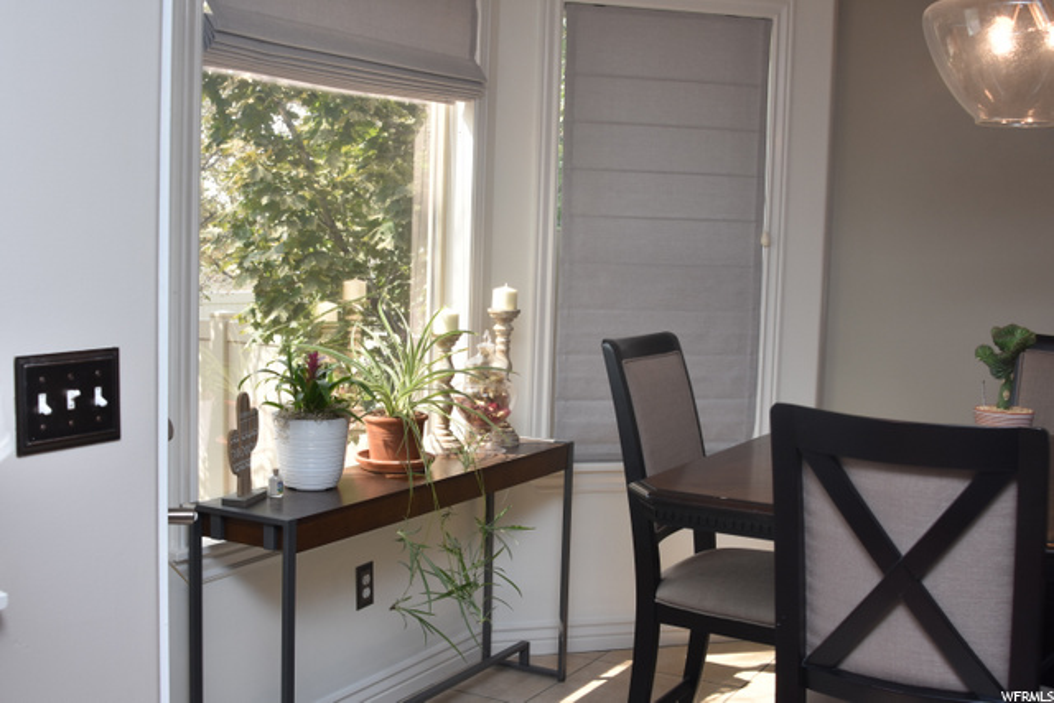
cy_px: 352
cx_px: 527
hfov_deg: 46.4
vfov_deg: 31.9
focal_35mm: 42
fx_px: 1230
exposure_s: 1/160
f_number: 6.3
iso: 400
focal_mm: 28
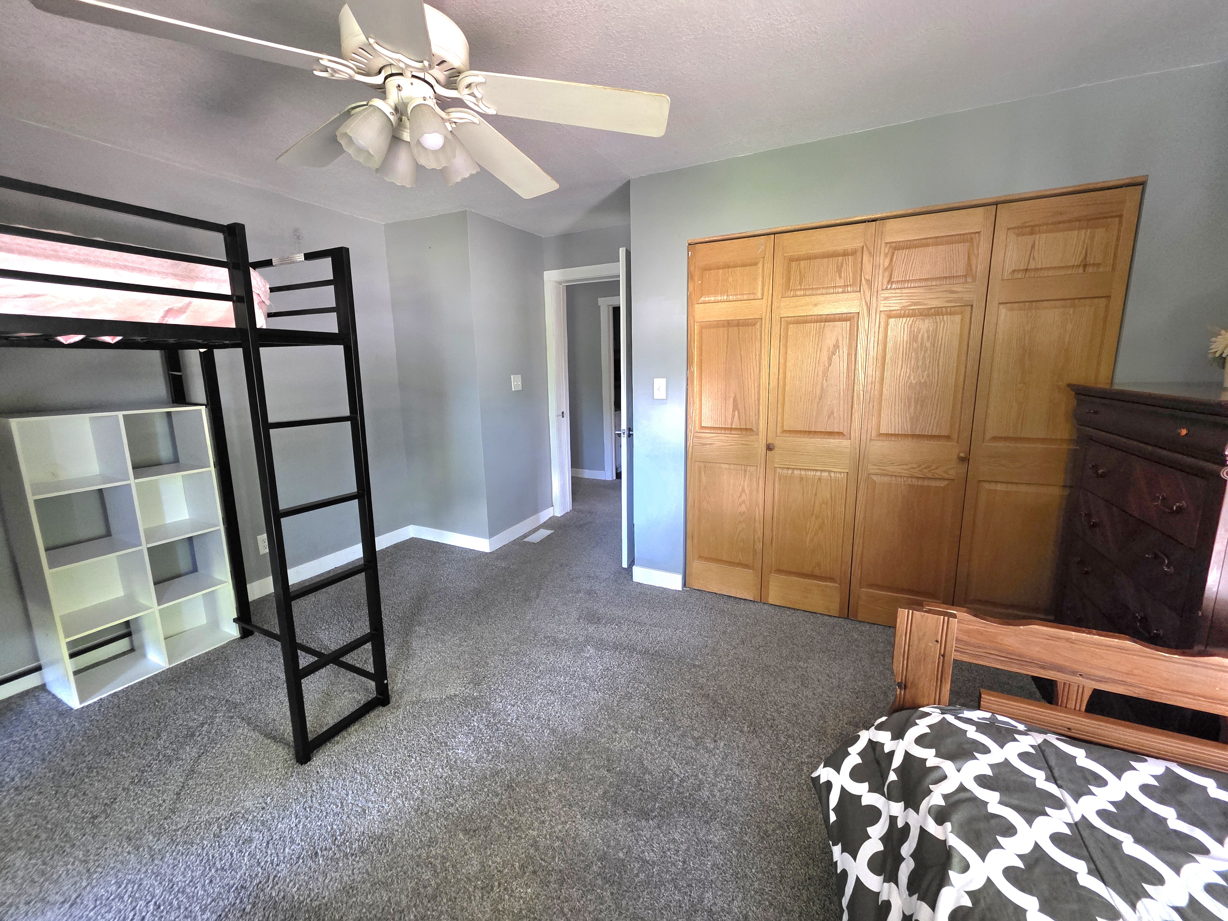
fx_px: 461
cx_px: 614
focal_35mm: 13
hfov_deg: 106.2
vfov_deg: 89.9
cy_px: 460
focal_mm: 2.2
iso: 1000
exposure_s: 1/60.2
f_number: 1.9
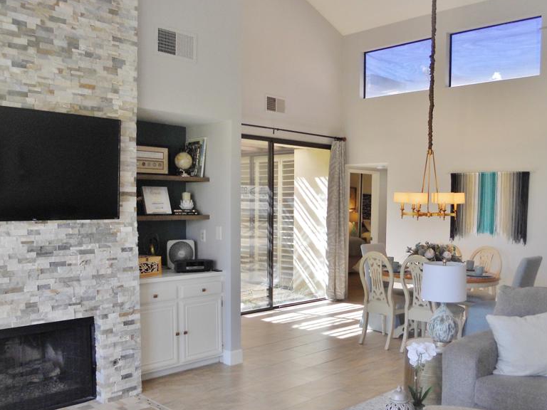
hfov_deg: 51.1
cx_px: 317
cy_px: 244
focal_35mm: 36
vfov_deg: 39.5
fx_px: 569
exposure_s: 1/40
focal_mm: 4.9
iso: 80
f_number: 3.2
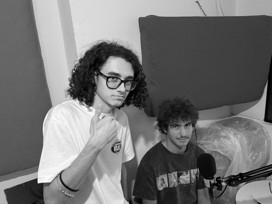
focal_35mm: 28
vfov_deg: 49.7
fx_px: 220
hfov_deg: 63.2
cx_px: 152
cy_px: 112
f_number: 1.78
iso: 640
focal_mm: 6.76
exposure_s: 1/33
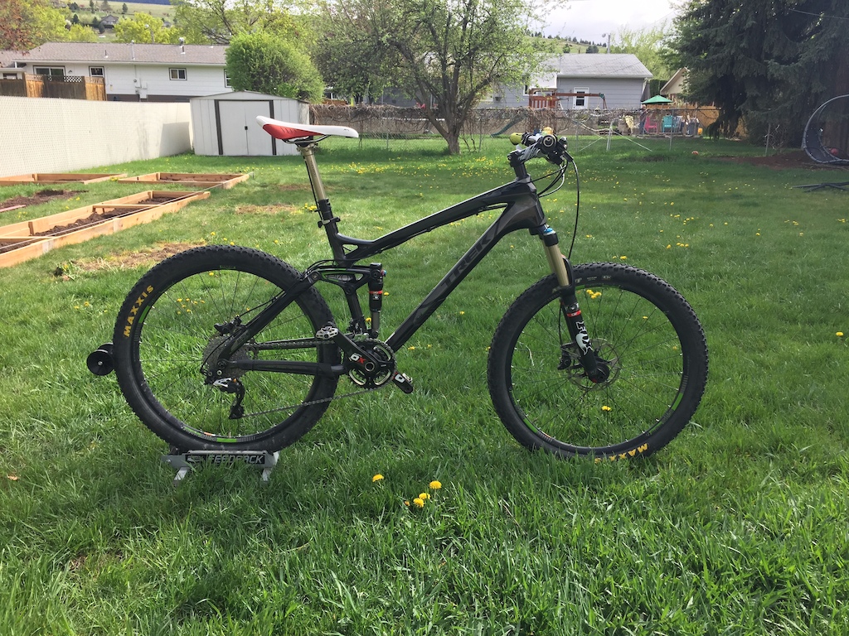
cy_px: 318
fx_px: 711
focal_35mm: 29
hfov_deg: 61.7
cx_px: 424
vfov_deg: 48.2
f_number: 2.2
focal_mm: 4.15
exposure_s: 1/542
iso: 32
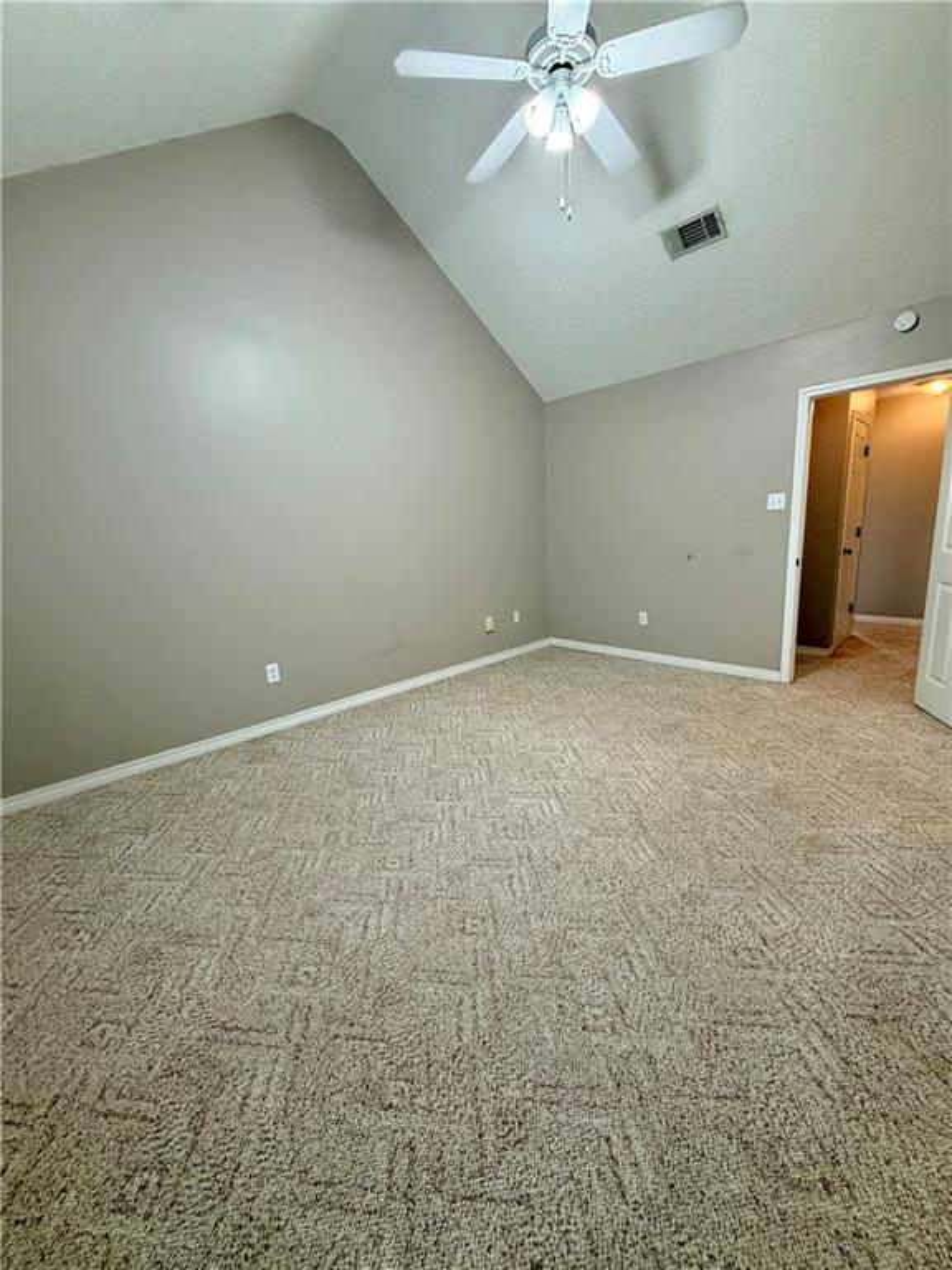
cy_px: 635
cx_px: 476
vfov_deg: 102.1
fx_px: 513
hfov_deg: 85.7
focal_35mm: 14
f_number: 2.2
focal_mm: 2.22
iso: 250
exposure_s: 1/60
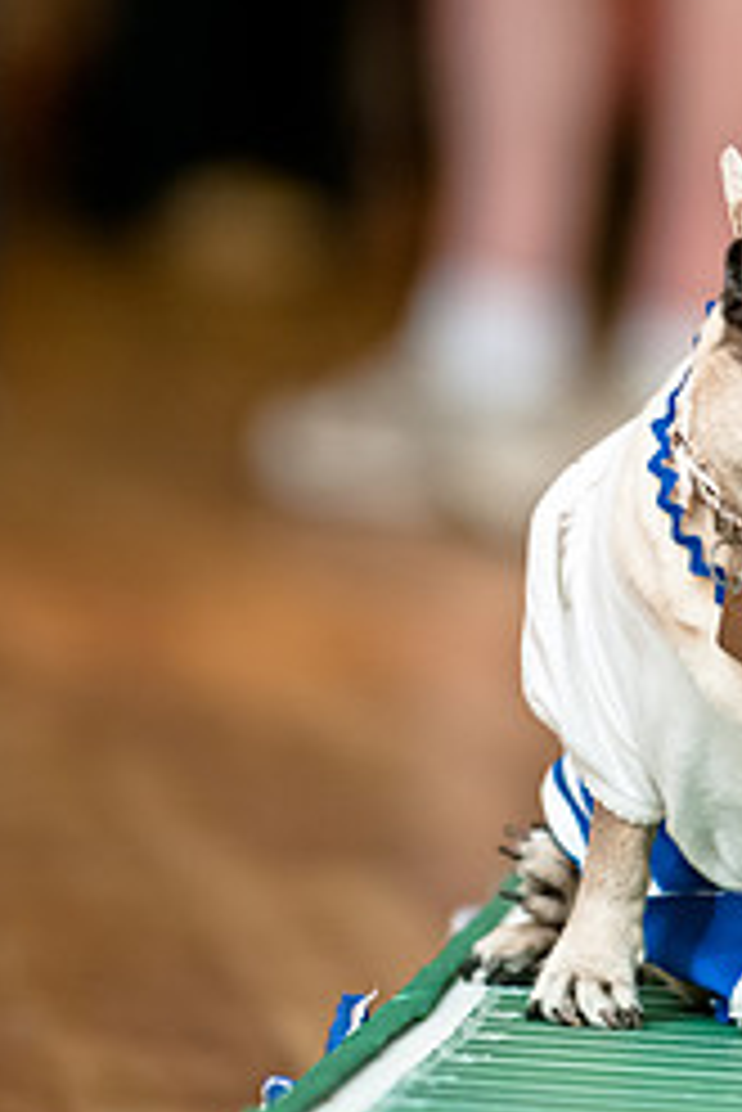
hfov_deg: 2.5
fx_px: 16856
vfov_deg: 3.8
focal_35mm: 546
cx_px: 596
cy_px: 527
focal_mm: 200
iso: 200
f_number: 2.8
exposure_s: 1/200
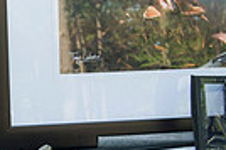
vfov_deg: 13.1
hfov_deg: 19.4
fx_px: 652
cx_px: 32
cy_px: 110
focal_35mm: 104
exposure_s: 1/125
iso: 320
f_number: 5
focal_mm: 24
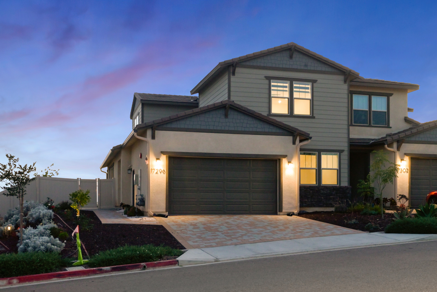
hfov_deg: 48.4
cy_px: 146
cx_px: 218
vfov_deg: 33.4
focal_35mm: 40
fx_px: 486
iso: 1600
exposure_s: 1/10
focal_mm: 40
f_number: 7.1
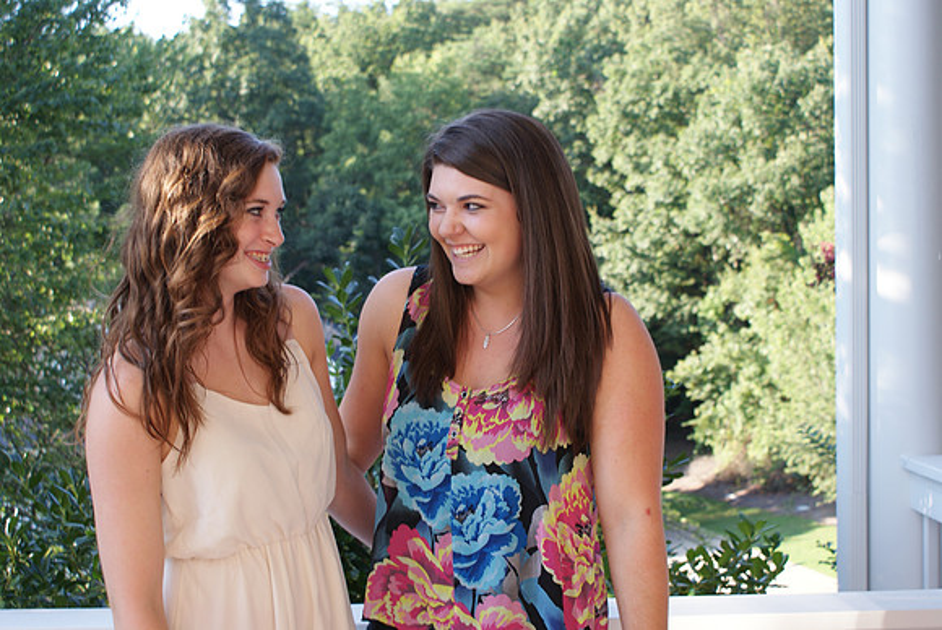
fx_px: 1375
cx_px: 471
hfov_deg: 37.8
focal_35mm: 52
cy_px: 315
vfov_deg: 25.8
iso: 100
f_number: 5.6
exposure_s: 1/60
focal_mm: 35
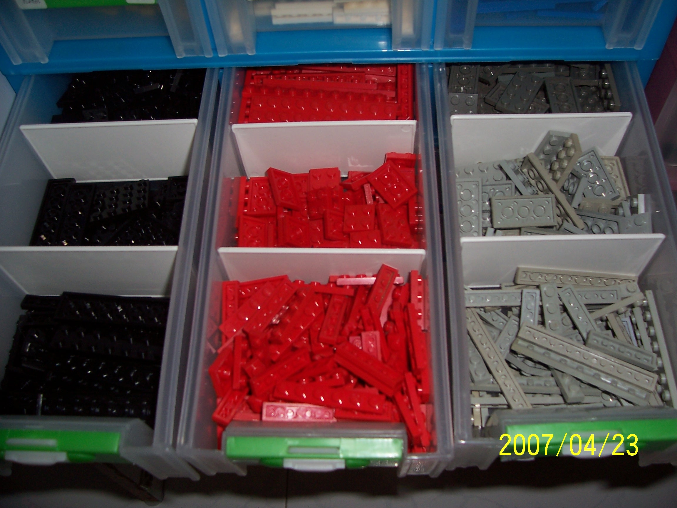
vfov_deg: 41.8
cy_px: 254
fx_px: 665
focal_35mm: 34
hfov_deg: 54.0
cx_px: 338
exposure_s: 1/60
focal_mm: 5.6
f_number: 2.7
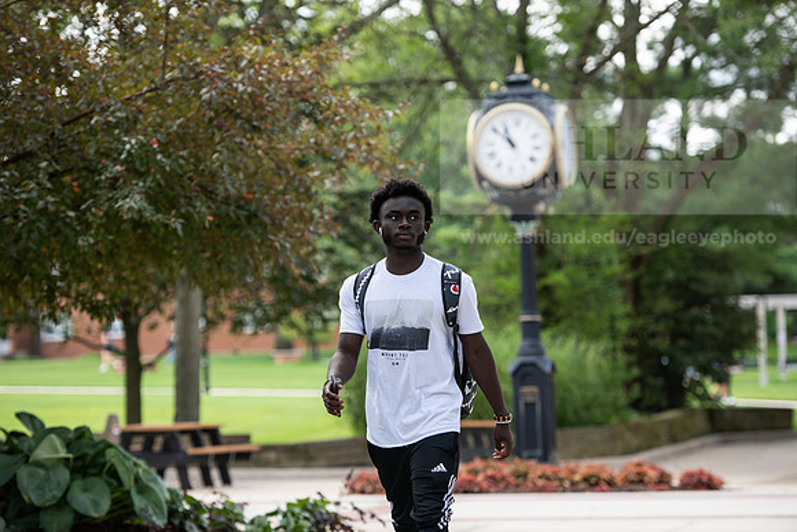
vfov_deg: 11.4
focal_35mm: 120
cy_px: 266
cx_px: 398
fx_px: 2657
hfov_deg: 17.1
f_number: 3.2
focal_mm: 120
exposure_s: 1/320
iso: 160
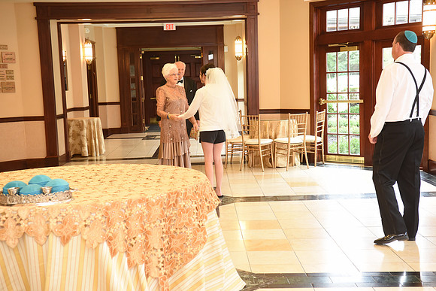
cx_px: 218
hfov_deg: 36.2
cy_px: 146
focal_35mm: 55
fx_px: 666
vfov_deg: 24.6
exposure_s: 1/80
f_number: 5.6
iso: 2000
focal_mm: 55
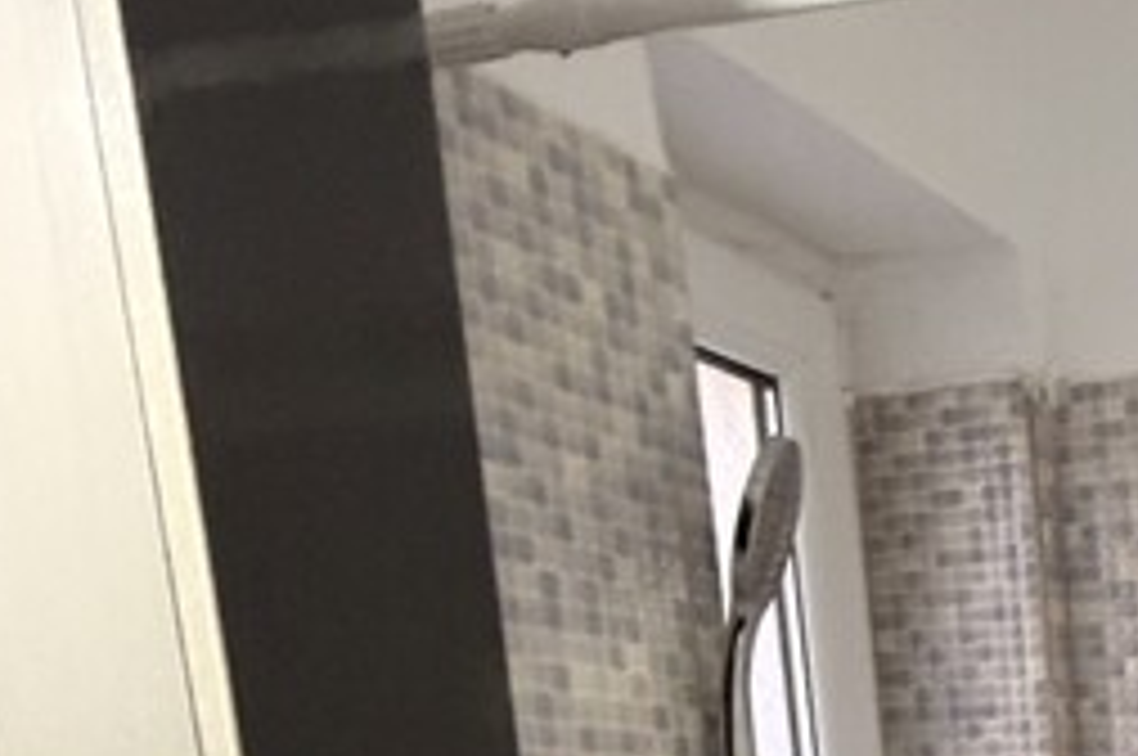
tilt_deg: -12.8
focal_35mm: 59
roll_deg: +2.4
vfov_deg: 18.5
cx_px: 1448
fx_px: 1863
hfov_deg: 28.4
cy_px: 1323
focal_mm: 2.22
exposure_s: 1/50
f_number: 2.2
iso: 400
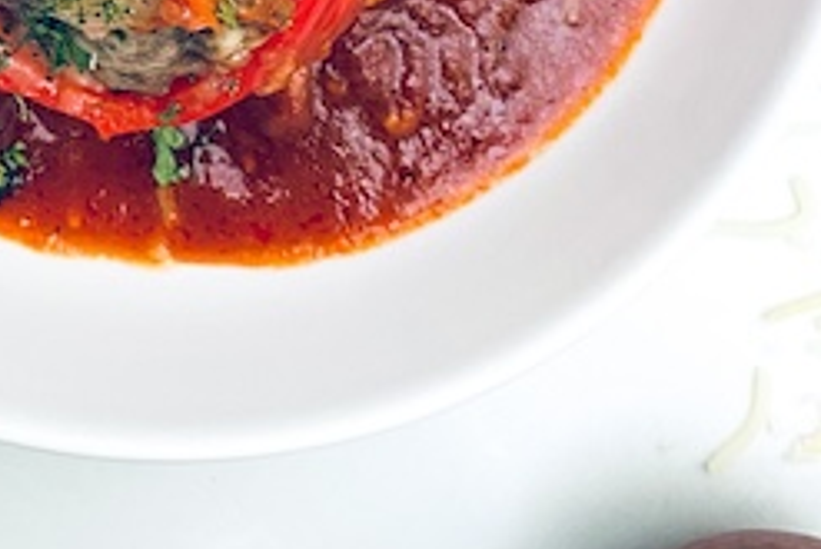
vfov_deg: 17.2
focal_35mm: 73
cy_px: -228
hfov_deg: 27.1
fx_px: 1666
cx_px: 143
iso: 320
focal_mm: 4.25
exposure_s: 1/40
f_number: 1.8
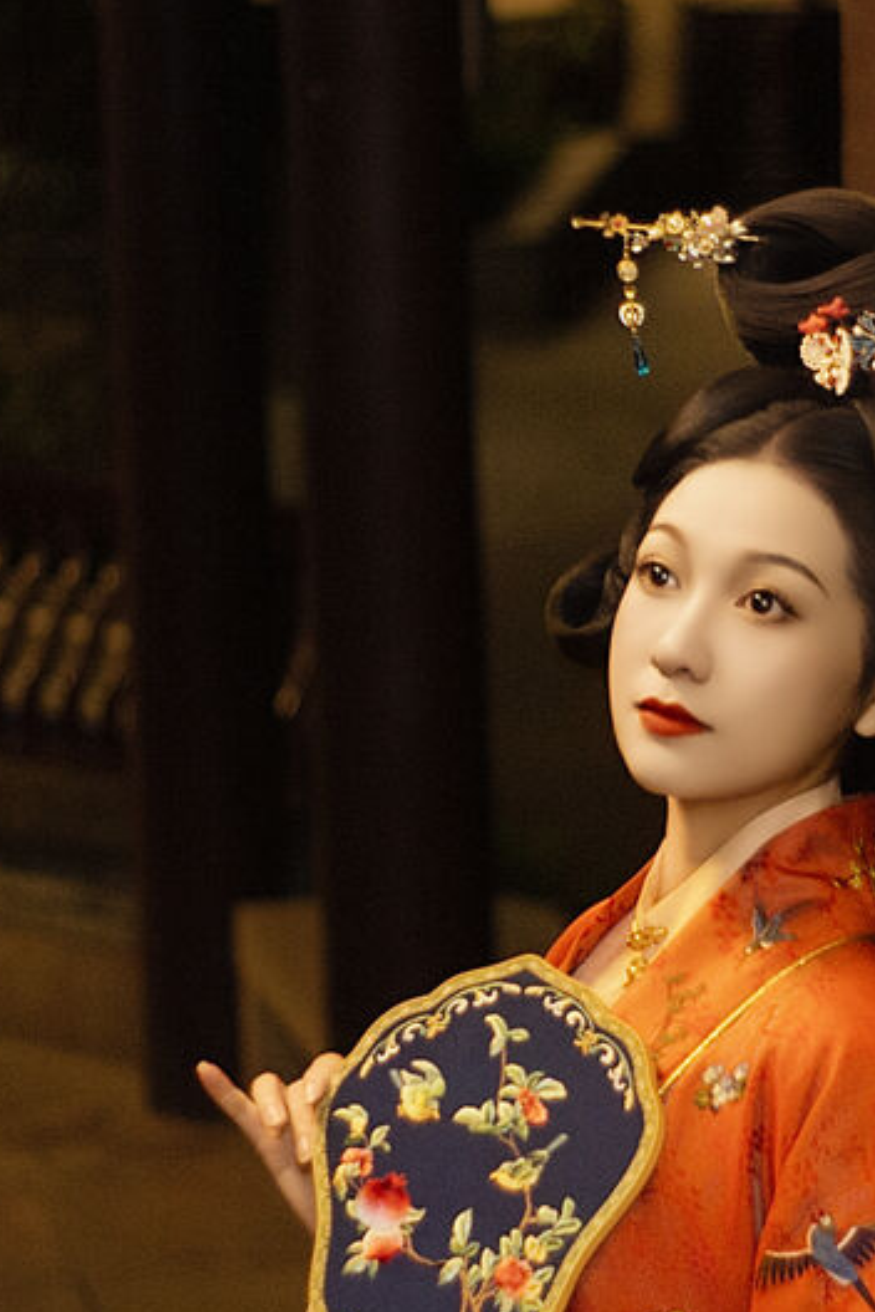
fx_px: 6088
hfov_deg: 8.2
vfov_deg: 12.3
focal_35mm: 167
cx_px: 599
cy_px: 698
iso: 800
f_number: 2
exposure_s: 1/125
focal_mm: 50
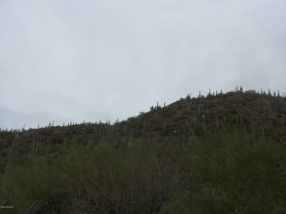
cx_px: 143
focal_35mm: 34
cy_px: 107
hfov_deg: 54.0
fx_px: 281
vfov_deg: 41.8
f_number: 5.5
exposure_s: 1/623
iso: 64
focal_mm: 5.7
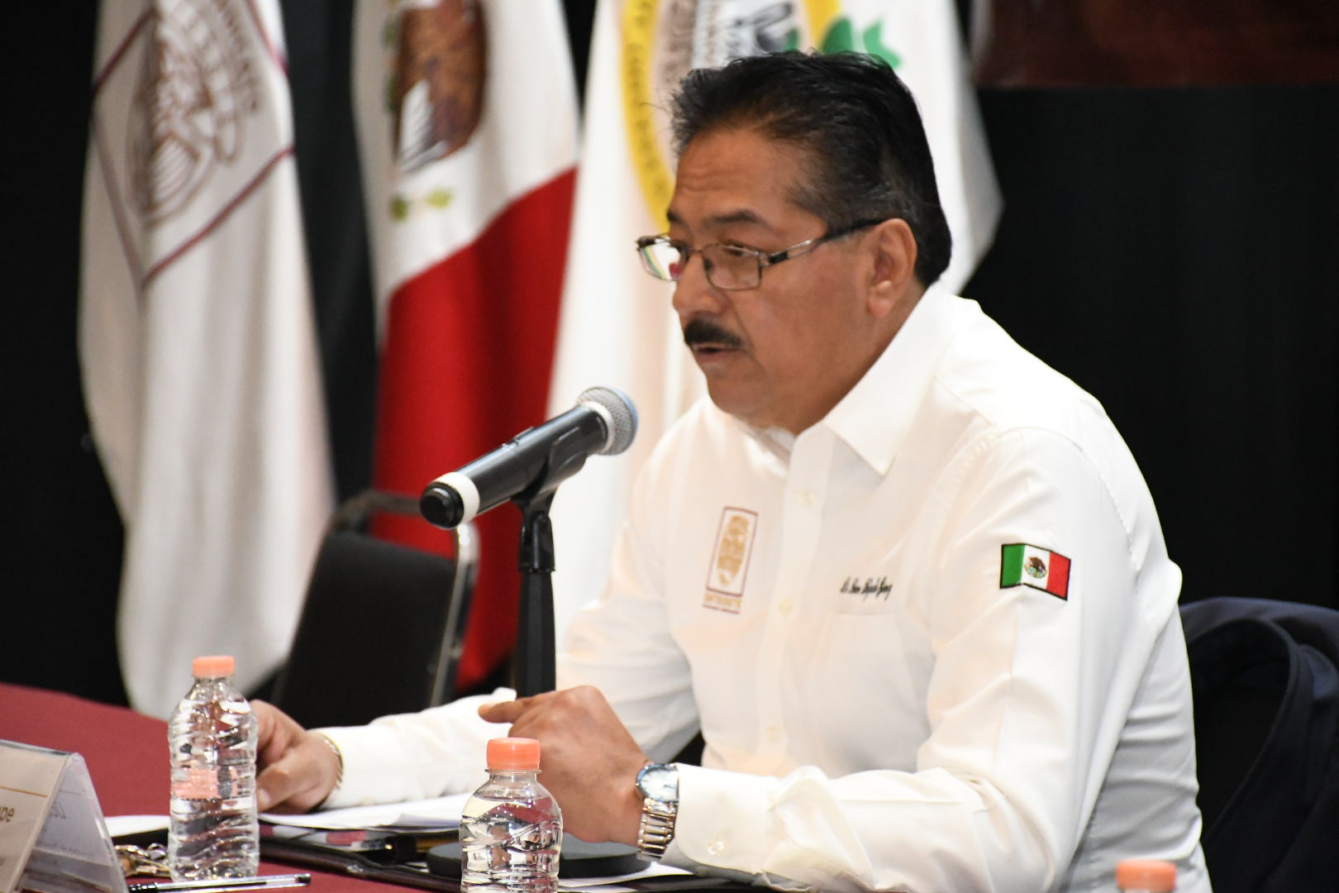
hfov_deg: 13.1
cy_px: 446
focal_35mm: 157
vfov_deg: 8.7
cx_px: 670
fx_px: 5839
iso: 6400
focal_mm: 105
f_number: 5.6
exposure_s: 1/125
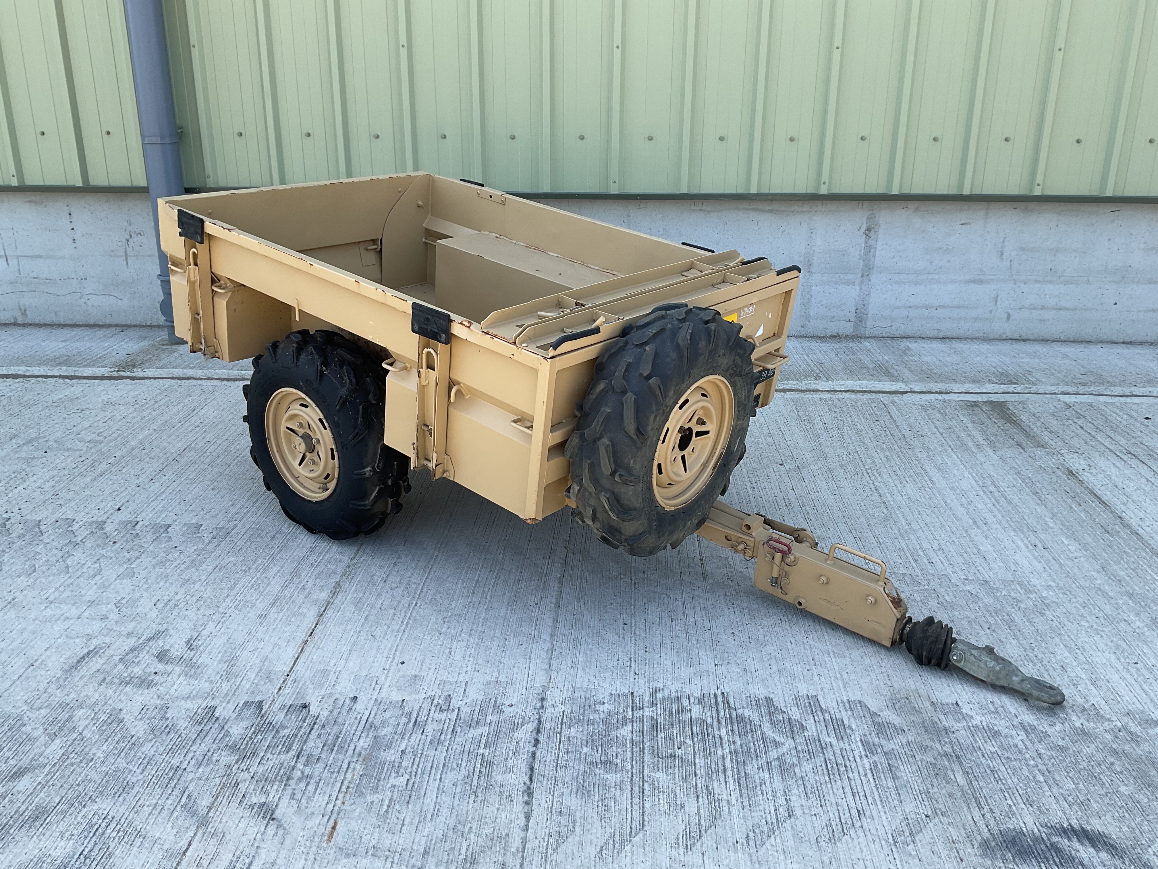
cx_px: 579
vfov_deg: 48.2
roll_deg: -0.5
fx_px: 970
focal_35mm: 29
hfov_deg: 61.7
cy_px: 434
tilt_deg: -19.5
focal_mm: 3
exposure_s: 1/606
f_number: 1.8
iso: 16
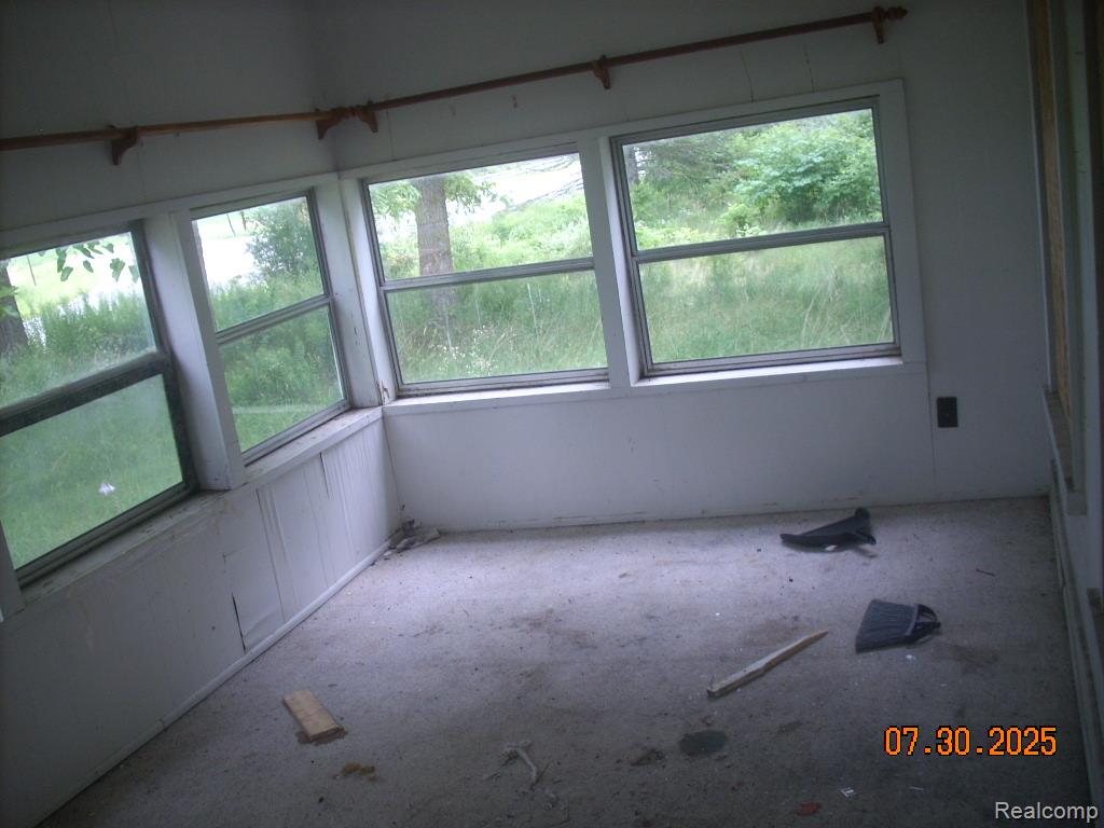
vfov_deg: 38.7
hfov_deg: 50.1
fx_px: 1180
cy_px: 414
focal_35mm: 37
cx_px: 552
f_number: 2.8
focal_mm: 6.2
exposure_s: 1/60
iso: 64
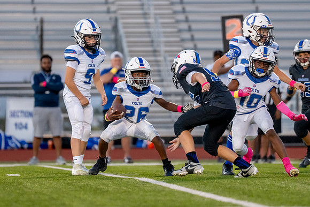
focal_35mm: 372
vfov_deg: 3.7
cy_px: 75
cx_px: 124
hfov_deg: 5.5
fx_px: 3205
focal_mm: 200
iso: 1600
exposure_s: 1/1250
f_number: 2.8
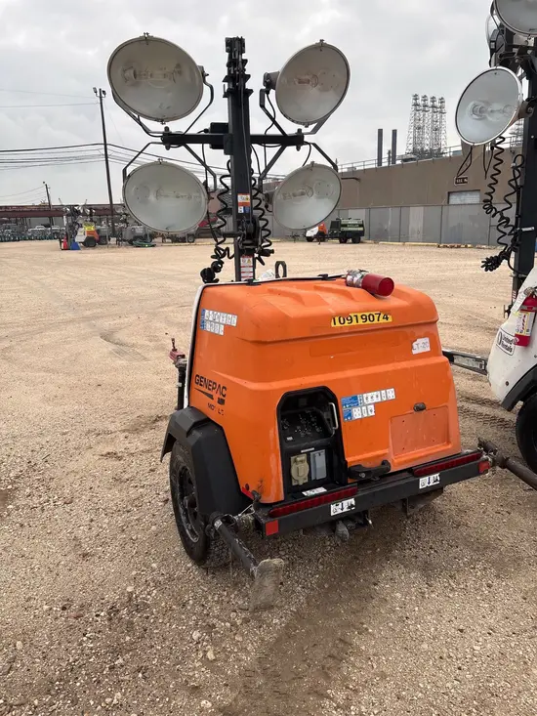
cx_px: 268
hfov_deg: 53.1
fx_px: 538
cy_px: 358
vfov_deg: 67.3
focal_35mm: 26
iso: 40
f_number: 1.6
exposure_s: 1/121
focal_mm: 5.96
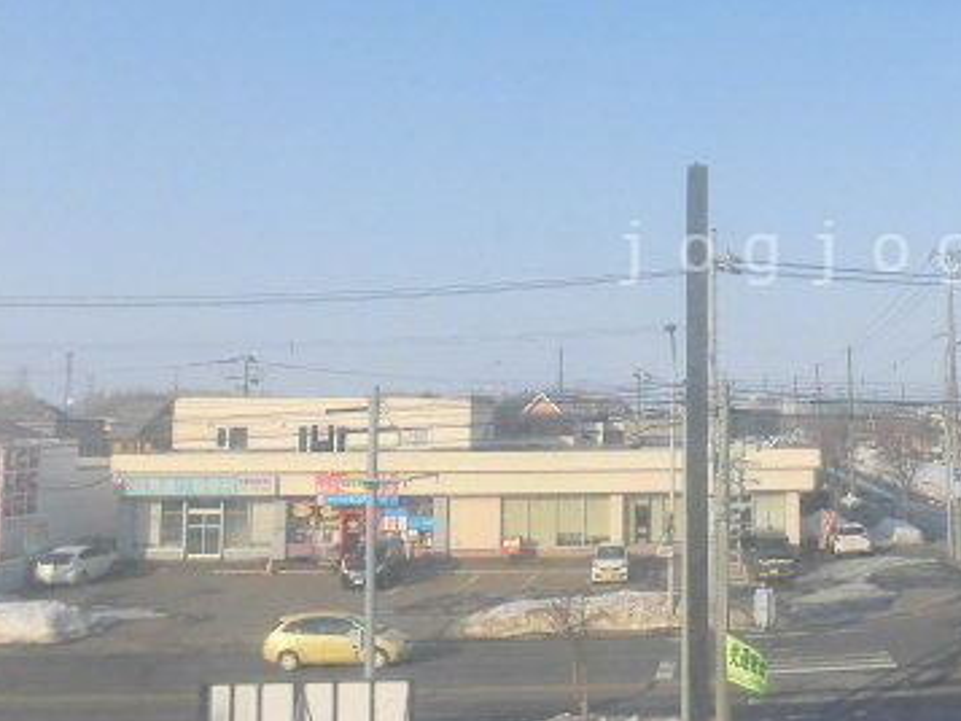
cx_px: 802
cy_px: 253
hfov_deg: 41.5
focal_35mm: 43
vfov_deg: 33.4
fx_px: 1194
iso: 100
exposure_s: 1/200
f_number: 7.8
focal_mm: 4.3
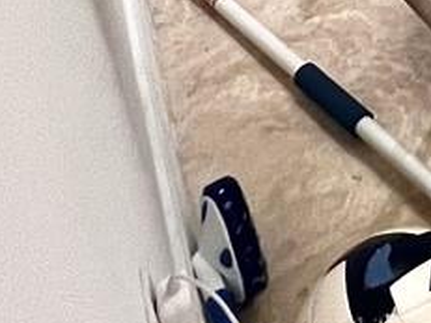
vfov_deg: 11.1
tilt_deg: -18.1
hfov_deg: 14.8
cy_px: -620
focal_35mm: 90
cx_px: 1004
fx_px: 1120
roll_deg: +1.4
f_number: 1.8
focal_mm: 1.57
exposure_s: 1/60
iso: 160
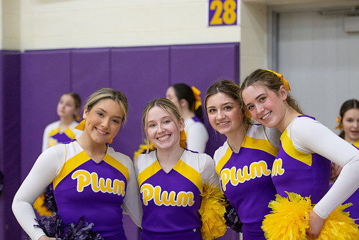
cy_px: 107
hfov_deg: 20.0
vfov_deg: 13.4
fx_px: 1018
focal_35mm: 102
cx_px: 205
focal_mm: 85
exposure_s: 1/500
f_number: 2.8
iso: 4000
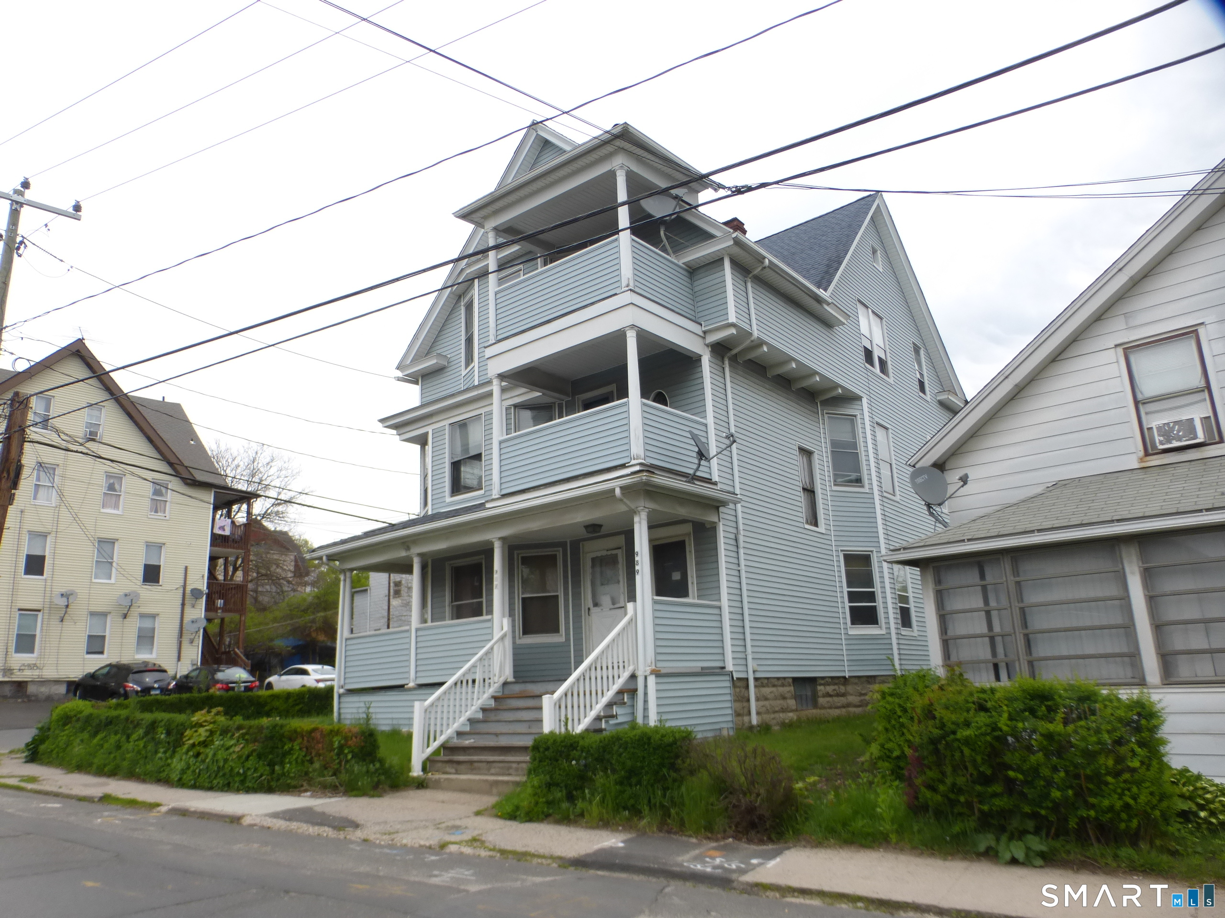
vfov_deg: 56.8
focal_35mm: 24
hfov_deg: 71.6
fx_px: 849
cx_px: 612
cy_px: 459
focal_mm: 4.3
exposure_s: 1/400
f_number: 4
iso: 100
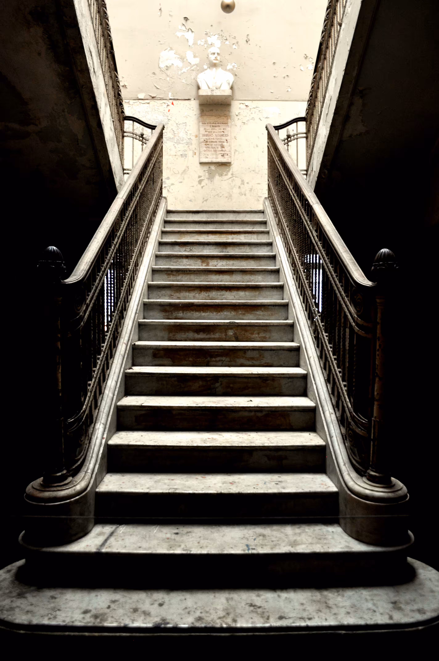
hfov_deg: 47.8
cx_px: 220
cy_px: 330
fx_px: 495
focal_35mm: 27
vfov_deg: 67.4
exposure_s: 1/8
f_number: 4.8
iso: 640
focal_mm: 18
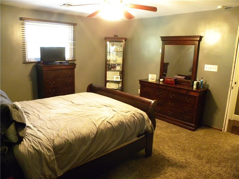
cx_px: 120
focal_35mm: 26
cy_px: 90
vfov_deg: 53.1
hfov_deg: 67.3
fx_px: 180
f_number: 2.8
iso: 400
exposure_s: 1/17.2
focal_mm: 4.6
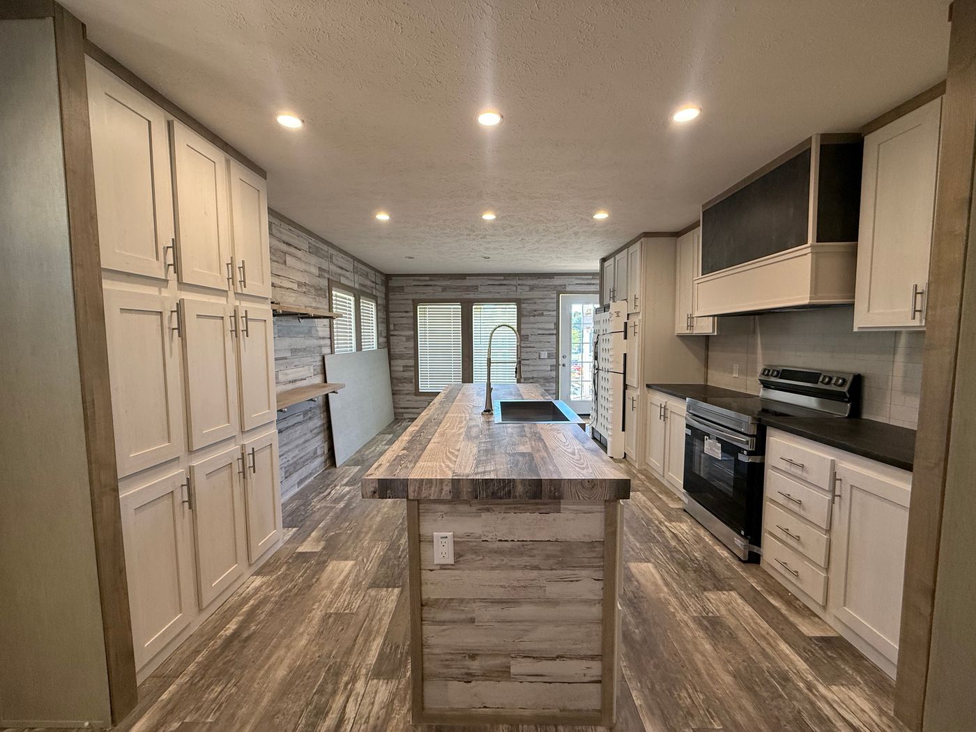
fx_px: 395
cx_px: 488
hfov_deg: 102.1
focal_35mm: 14
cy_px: 366
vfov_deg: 85.7
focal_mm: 2.22
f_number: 2.2
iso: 160
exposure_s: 1/120
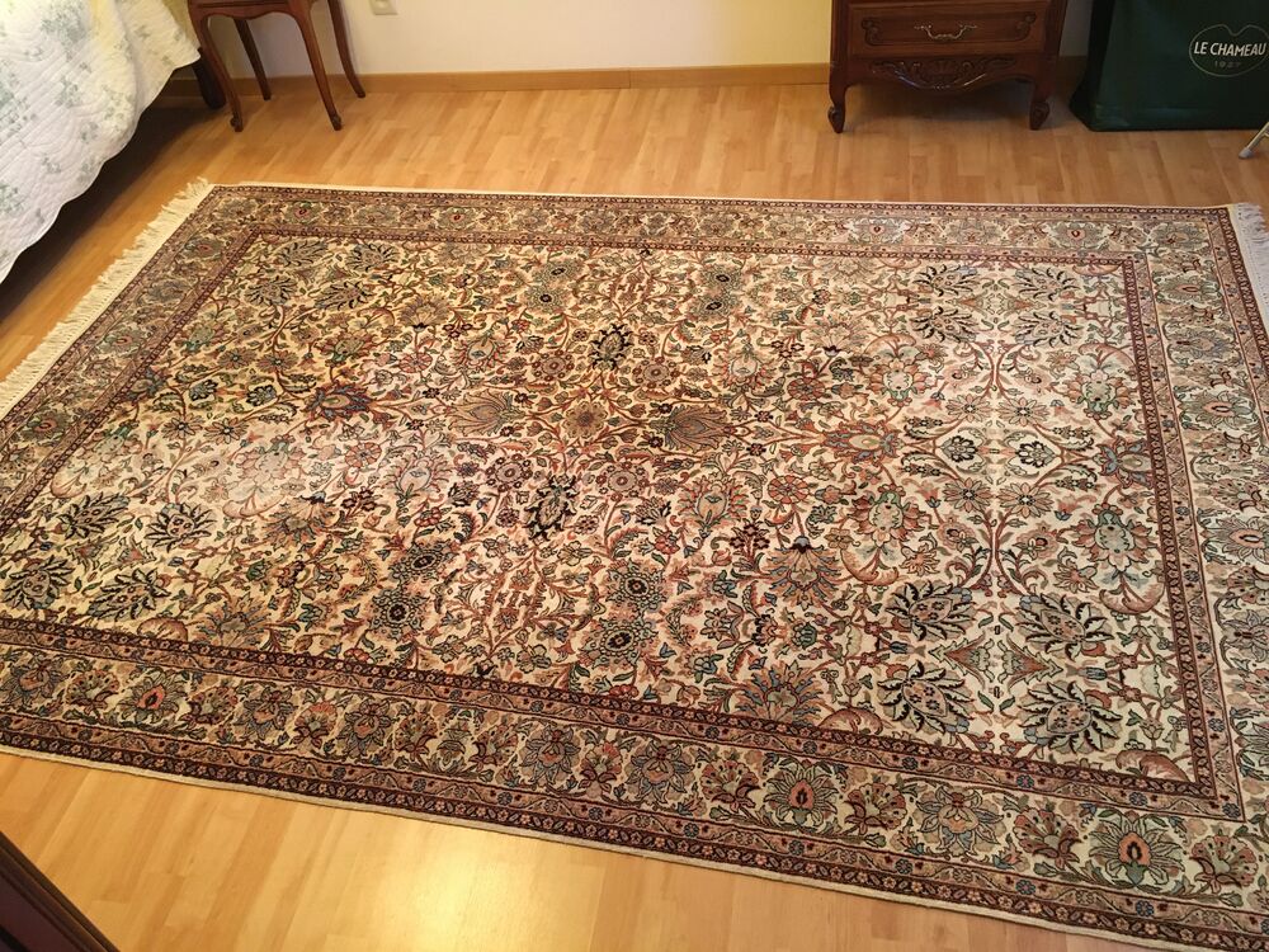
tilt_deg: -44.1
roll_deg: +7.1
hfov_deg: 61.7
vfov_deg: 48.2
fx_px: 1063
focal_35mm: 29
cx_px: 634
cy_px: 476
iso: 200
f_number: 2.2
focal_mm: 4.15
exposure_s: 1/20
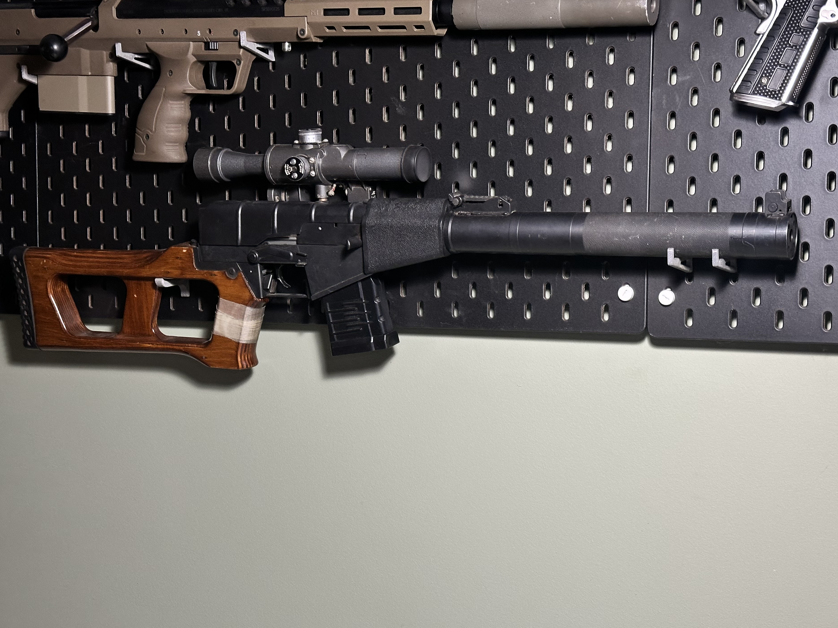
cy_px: 329
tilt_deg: -1.2
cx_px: 410
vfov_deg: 28.0
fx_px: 1259
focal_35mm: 52
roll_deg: -0.8
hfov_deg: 36.8
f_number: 1.78
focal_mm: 6.86
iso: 200
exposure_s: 1/50
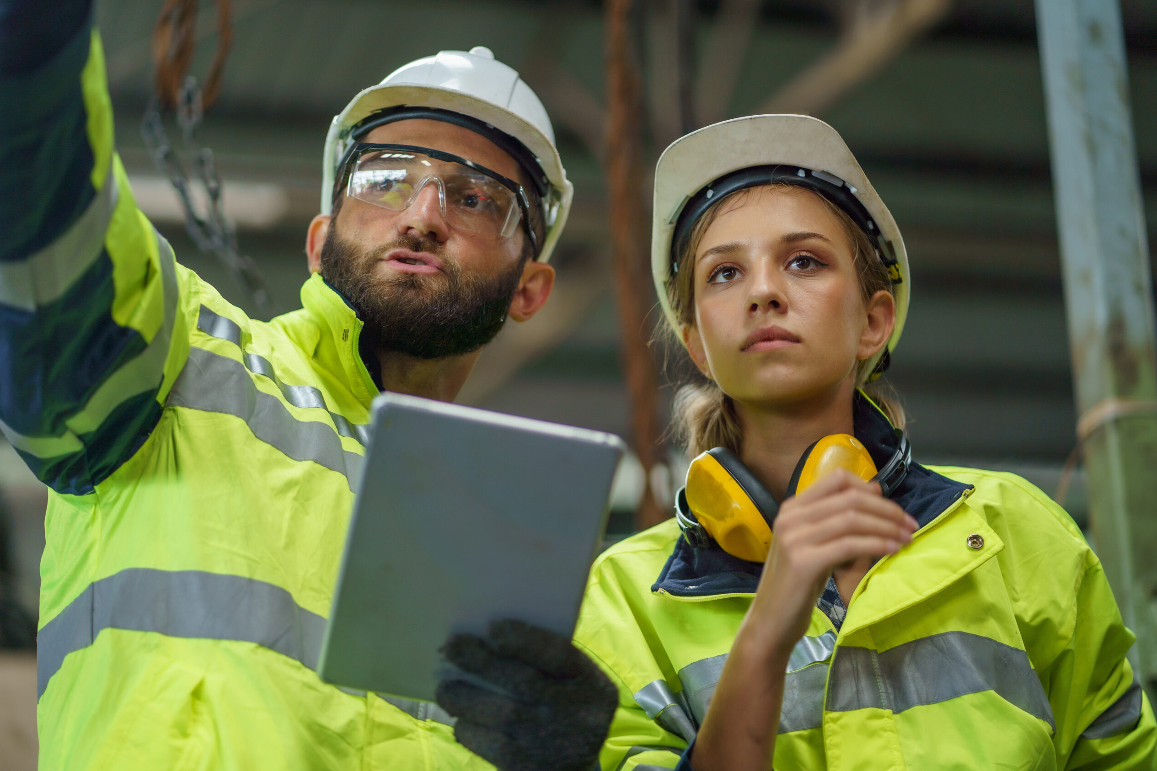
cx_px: 577
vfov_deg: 15.9
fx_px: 2764
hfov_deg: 23.6
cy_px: 381
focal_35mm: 86
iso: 100
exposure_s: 1/125
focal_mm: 85
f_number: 1.8
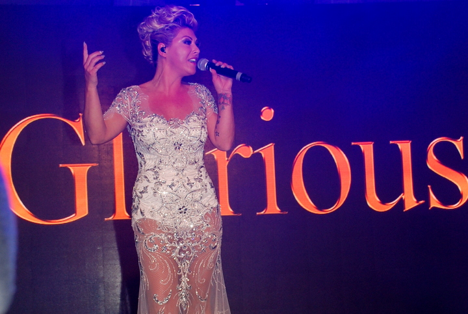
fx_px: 625
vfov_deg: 28.2
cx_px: 234
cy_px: 157
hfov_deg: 41.0
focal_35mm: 48
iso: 320
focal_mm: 32
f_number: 5.6
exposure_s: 1/60
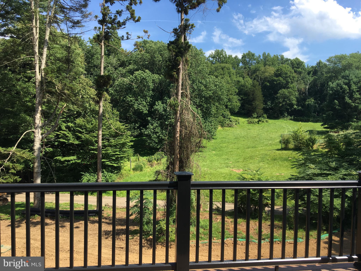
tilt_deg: -2.1
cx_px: 180
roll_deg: -1.5
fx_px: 302
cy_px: 136
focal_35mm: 29
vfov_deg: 48.2
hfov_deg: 61.7
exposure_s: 1/884
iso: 25
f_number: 2.2
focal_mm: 4.15
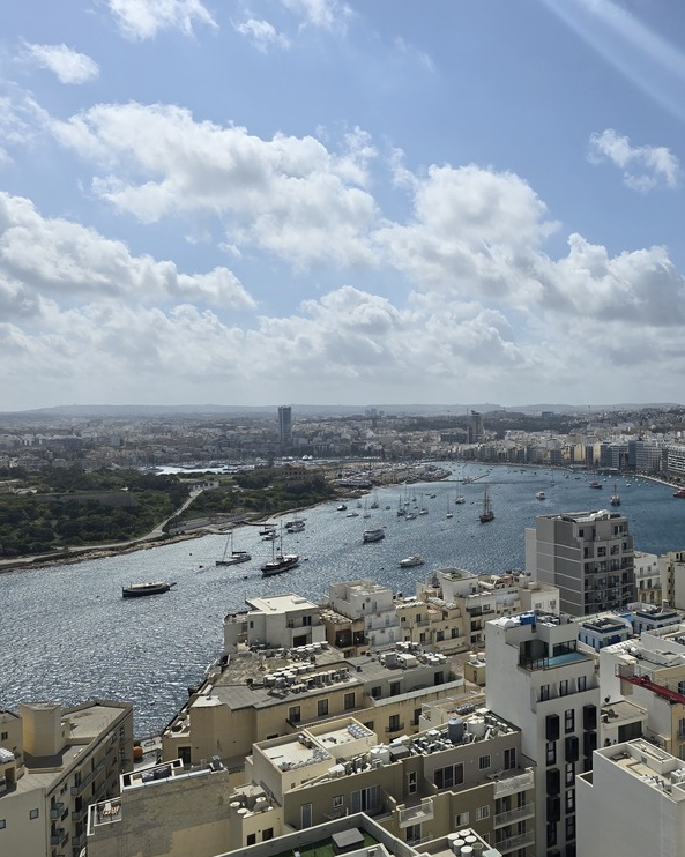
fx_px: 786
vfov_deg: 57.2
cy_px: 431
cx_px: 530
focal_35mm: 31
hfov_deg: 45.1
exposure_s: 1/2572
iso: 12
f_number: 1.7
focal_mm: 6.3
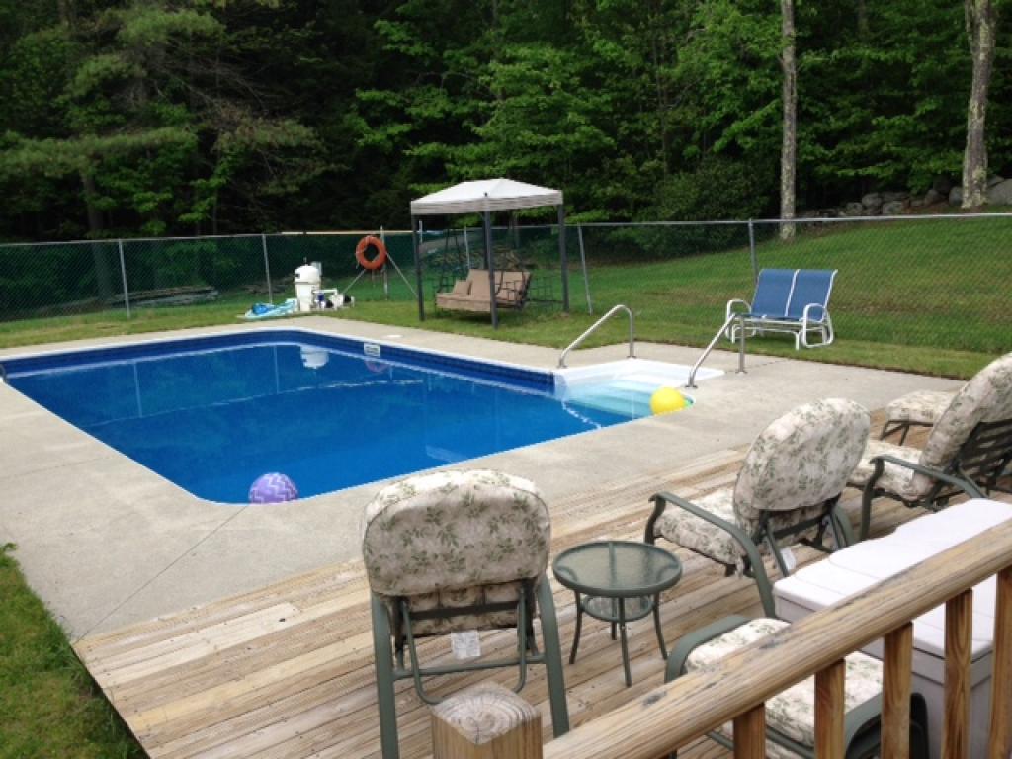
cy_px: 380
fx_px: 965
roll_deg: +3.1
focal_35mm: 33
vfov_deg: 42.9
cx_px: 506
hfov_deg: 55.4
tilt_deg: -9.3
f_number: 2.4
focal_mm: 4.12
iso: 50
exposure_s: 1/704
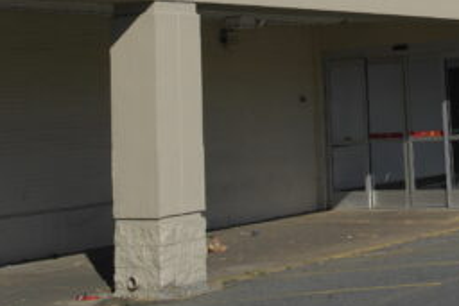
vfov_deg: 14.4
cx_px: 427
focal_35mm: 90
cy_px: -115
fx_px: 1148
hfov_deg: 22.0
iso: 100
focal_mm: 20
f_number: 9
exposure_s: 1/500
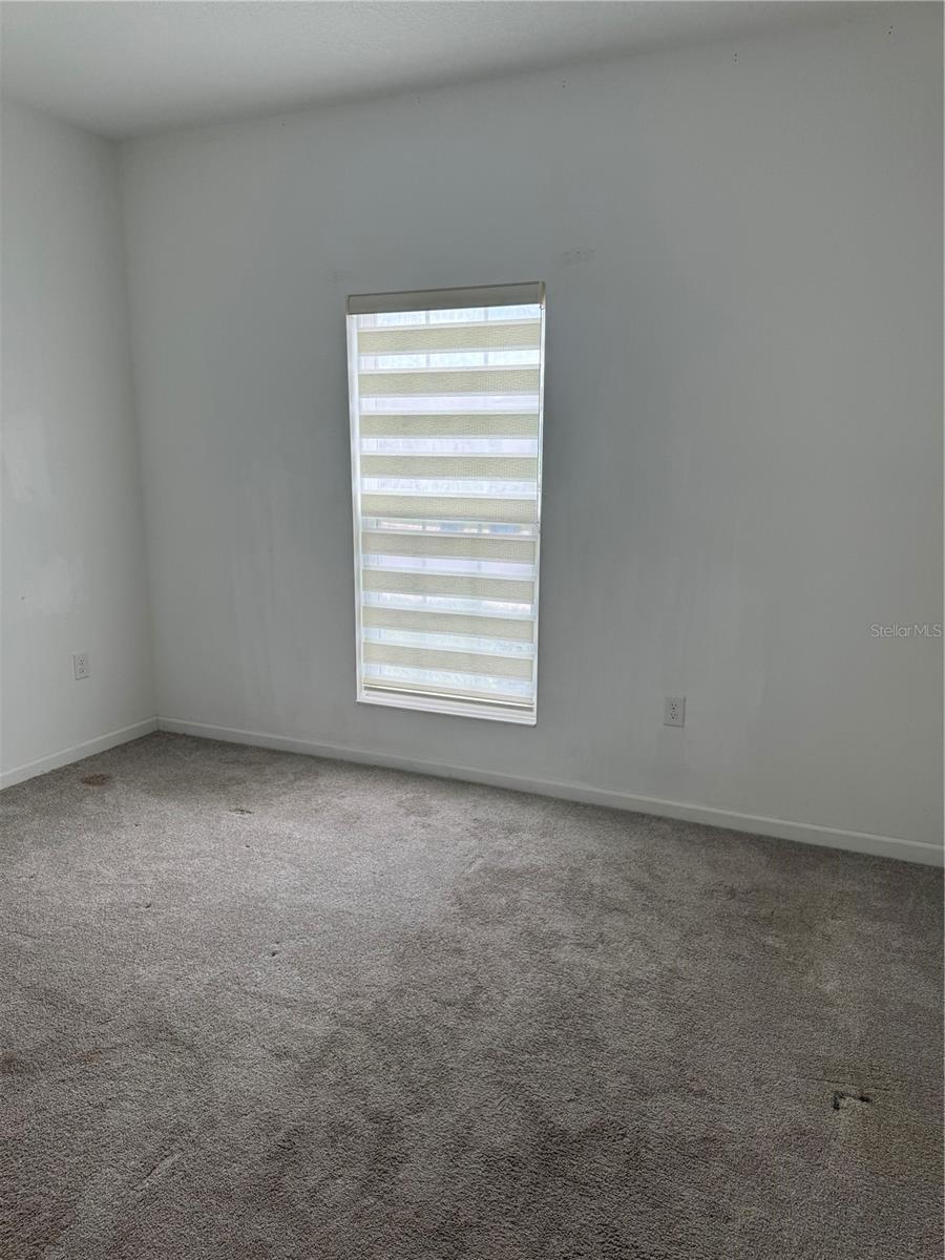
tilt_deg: -11.6
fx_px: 874
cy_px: 630
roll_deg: +0.3
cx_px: 472
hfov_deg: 56.8
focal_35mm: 24
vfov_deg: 71.6
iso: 100
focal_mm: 6.76
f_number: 1.78
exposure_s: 1/170
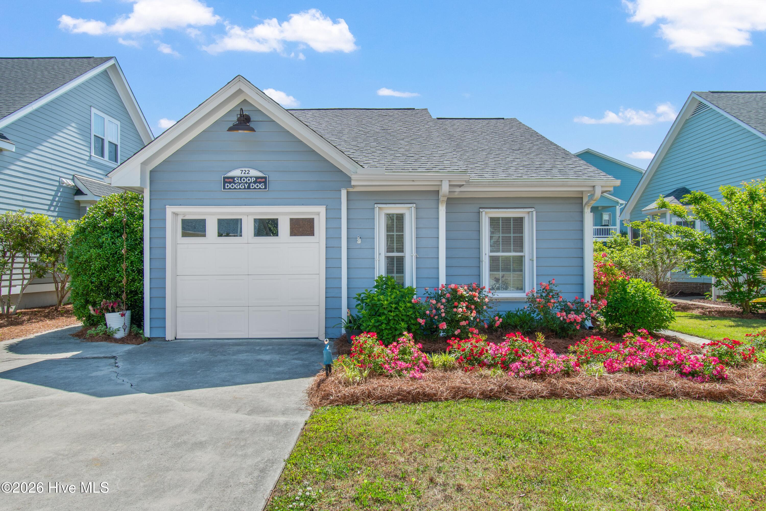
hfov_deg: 73.7
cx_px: 383
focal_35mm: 24
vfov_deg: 53.1
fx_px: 511
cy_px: 256
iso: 100
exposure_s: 1/250
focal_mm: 16
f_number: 8
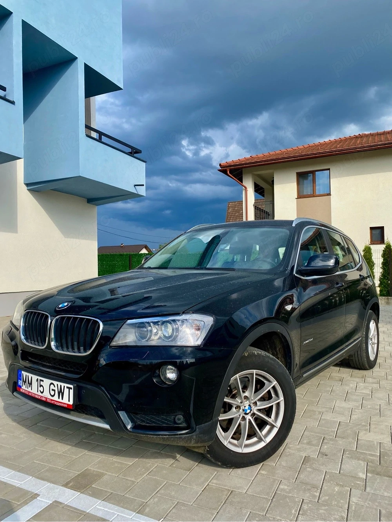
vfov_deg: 67.3
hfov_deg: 53.0
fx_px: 393
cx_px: 196
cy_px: 261
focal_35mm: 26
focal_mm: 4.25
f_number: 1.8
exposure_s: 1/1346
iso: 32
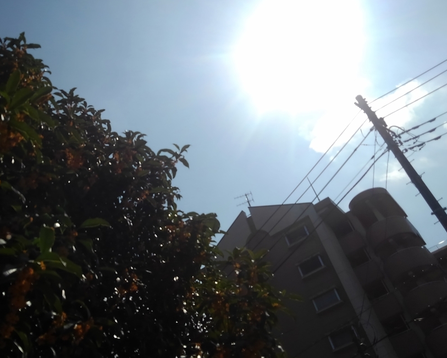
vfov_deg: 41.1
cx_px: 157
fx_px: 476
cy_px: 151
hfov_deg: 49.6
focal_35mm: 36
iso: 50
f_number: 2.2
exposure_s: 1/10000
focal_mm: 3.46
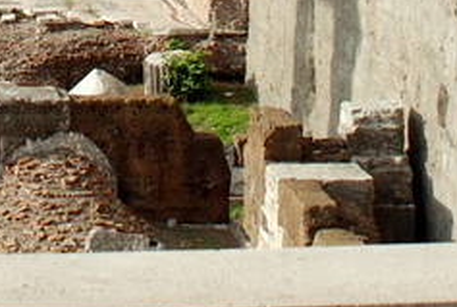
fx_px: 2251
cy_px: -321
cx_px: 27
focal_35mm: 177
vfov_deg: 7.5
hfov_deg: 11.5
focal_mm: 28
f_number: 7.1
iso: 100
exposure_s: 1/200
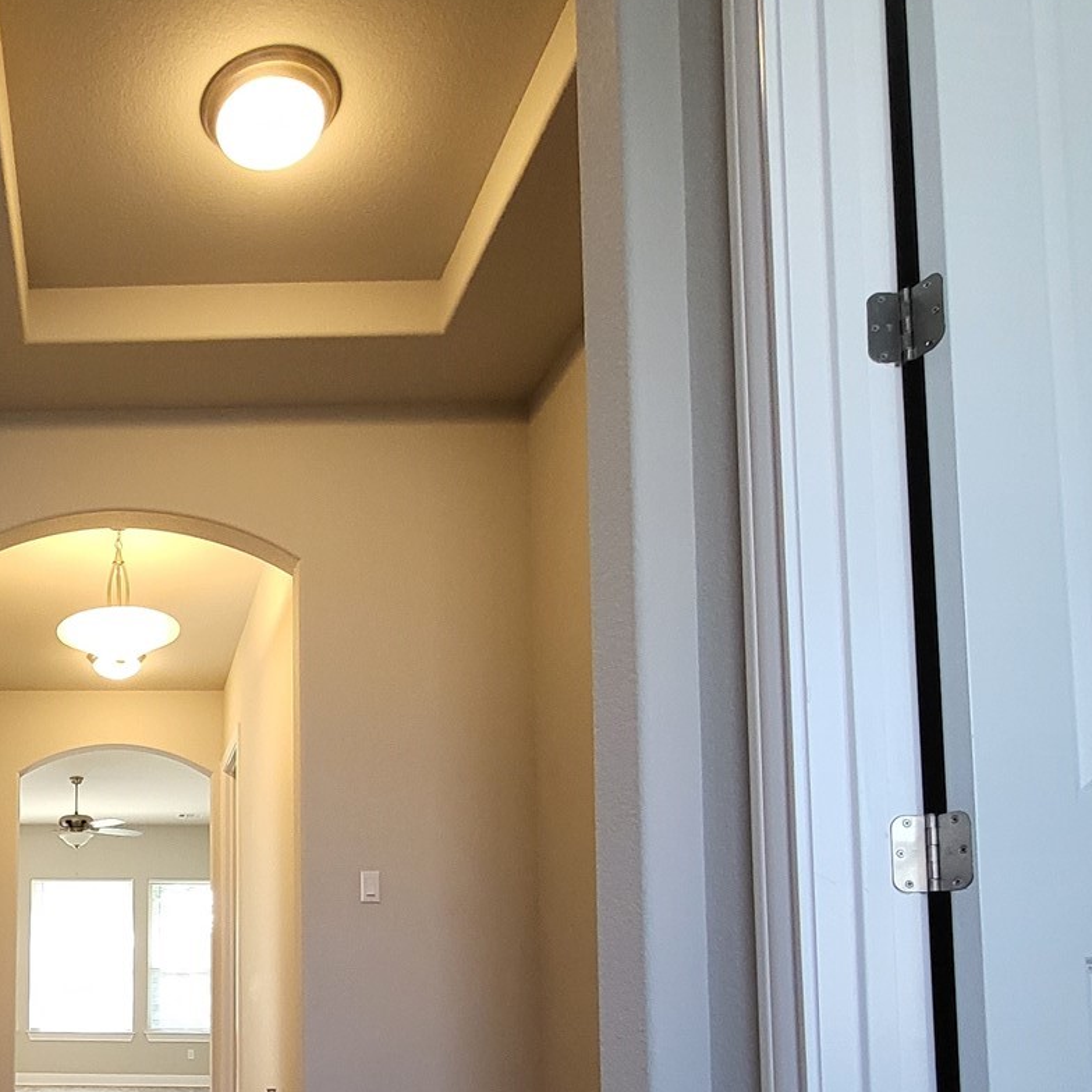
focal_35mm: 30
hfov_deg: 47.6
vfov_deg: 48.9
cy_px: 961
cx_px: 78
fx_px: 1071
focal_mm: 1.74
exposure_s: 1/60
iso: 250
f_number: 2.2
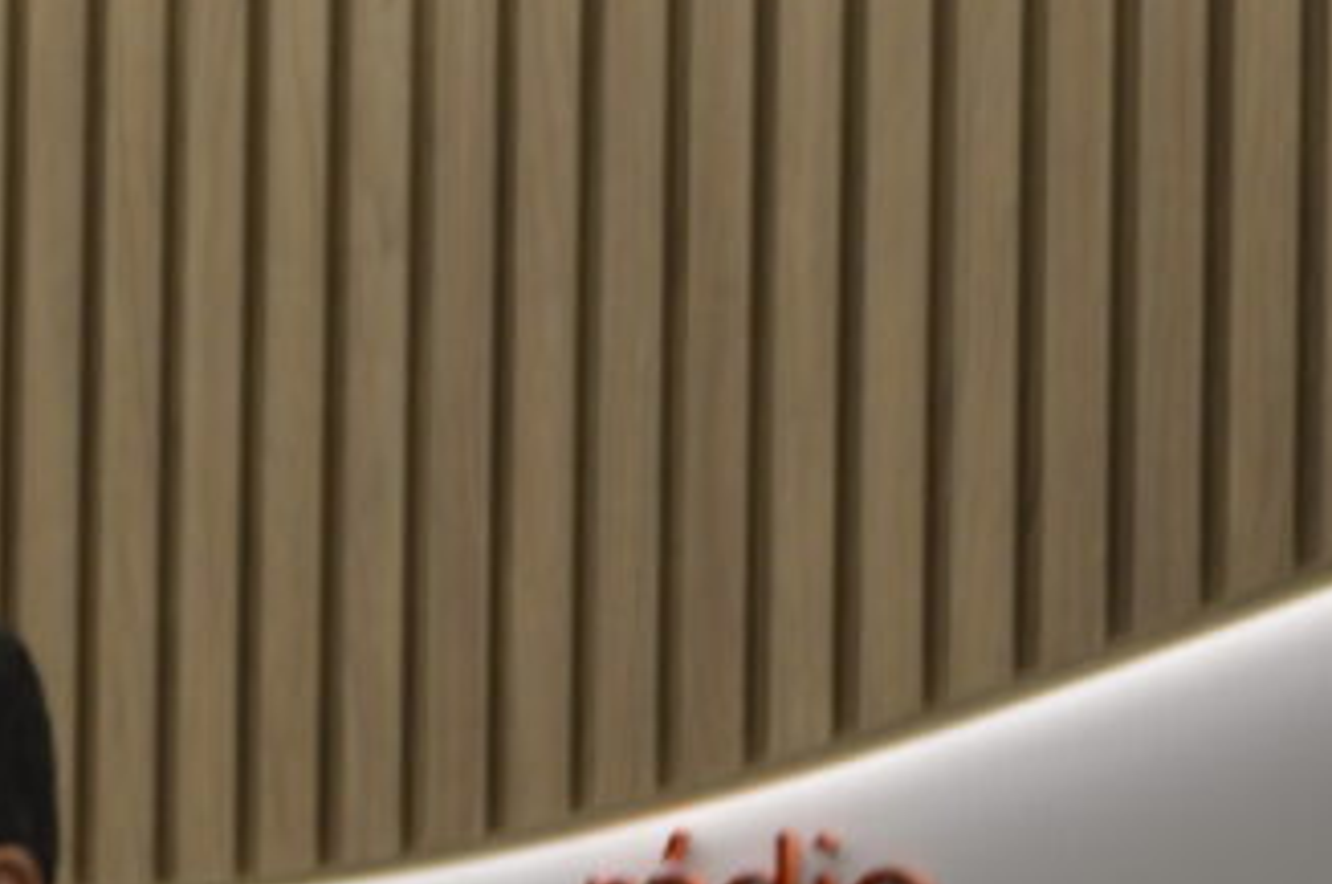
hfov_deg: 10.9
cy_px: 1334
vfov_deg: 7.2
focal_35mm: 188
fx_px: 6946
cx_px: 236
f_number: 5.3
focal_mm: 40
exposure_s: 1/60
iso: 500
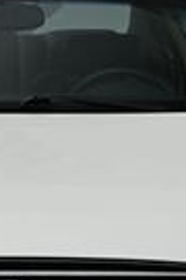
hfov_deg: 4.7
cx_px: 4
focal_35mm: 292
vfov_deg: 7.0
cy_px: 185
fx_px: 2266
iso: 110
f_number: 5.6
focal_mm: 41
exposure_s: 1/250
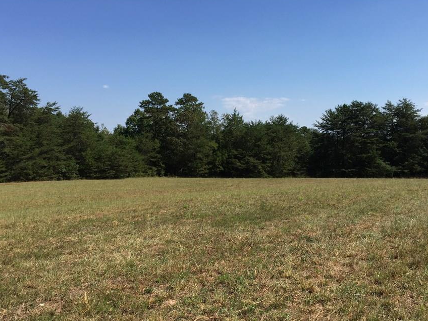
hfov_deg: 52.6
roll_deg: -3.6
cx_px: 233
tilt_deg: -7.0
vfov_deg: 40.6
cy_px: 189
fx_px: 433
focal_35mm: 35
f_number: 2.2
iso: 32
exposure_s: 1/1799
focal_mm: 4.15
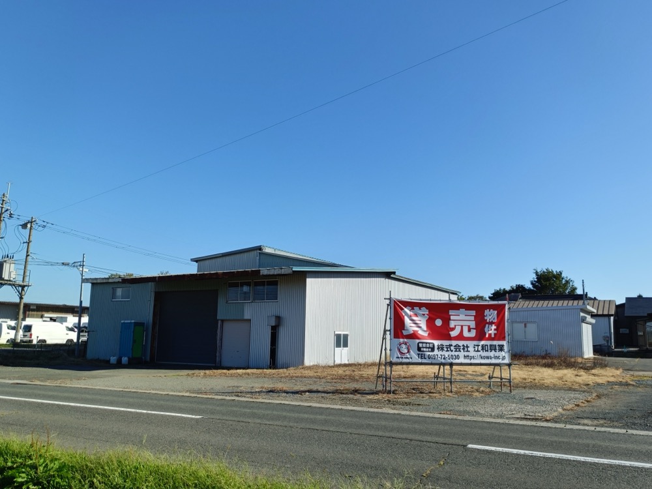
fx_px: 546
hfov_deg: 61.7
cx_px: 326
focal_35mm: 29
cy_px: 244
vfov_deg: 48.2
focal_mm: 4.7
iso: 50
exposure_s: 1/739
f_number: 1.7
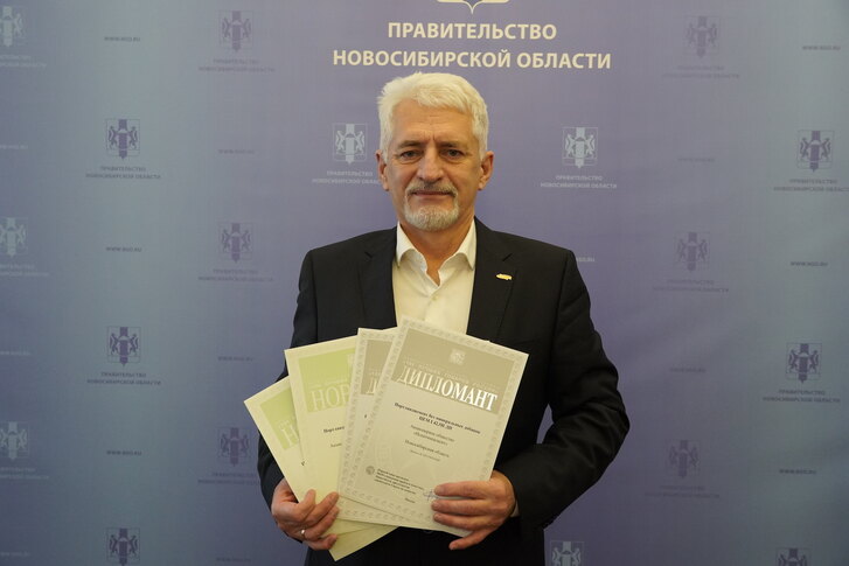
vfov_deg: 35.5
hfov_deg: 51.3
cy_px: 283
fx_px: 884
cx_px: 424
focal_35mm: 38
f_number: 4
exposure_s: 1/160
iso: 2000
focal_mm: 25
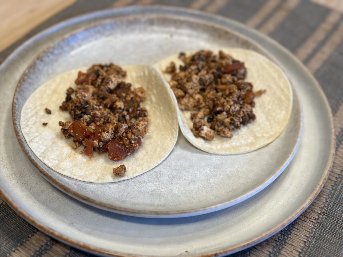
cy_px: 128
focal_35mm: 48
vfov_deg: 30.3
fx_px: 476
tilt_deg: -46.2
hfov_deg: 39.7
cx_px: 172
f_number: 1.78
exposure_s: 1/120
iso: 100
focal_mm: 6.86
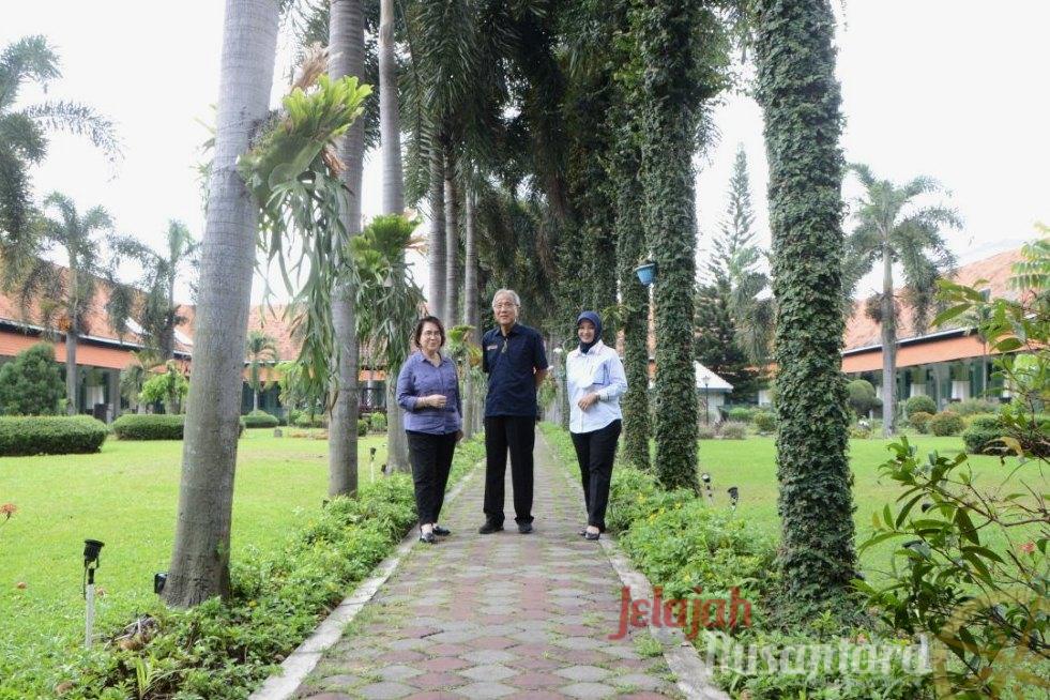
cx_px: 525
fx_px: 787
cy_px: 350
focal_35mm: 27
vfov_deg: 47.9
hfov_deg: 67.4
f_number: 10
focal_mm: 18
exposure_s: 1/200
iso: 1600
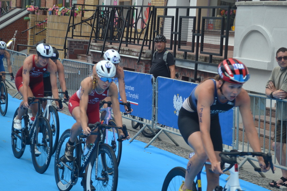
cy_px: 107
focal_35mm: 99
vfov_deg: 13.9
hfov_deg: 20.7
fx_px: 786
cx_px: 151
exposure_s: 1/800
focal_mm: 55
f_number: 5.6
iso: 400
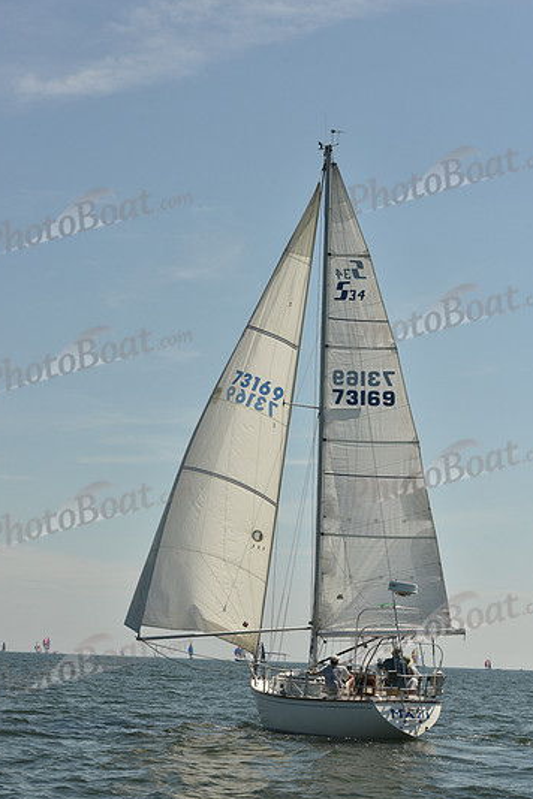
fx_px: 1688
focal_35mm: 76
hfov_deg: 17.9
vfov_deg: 26.6
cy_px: 414
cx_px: 270
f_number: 9
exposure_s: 1/1600
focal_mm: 70
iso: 320
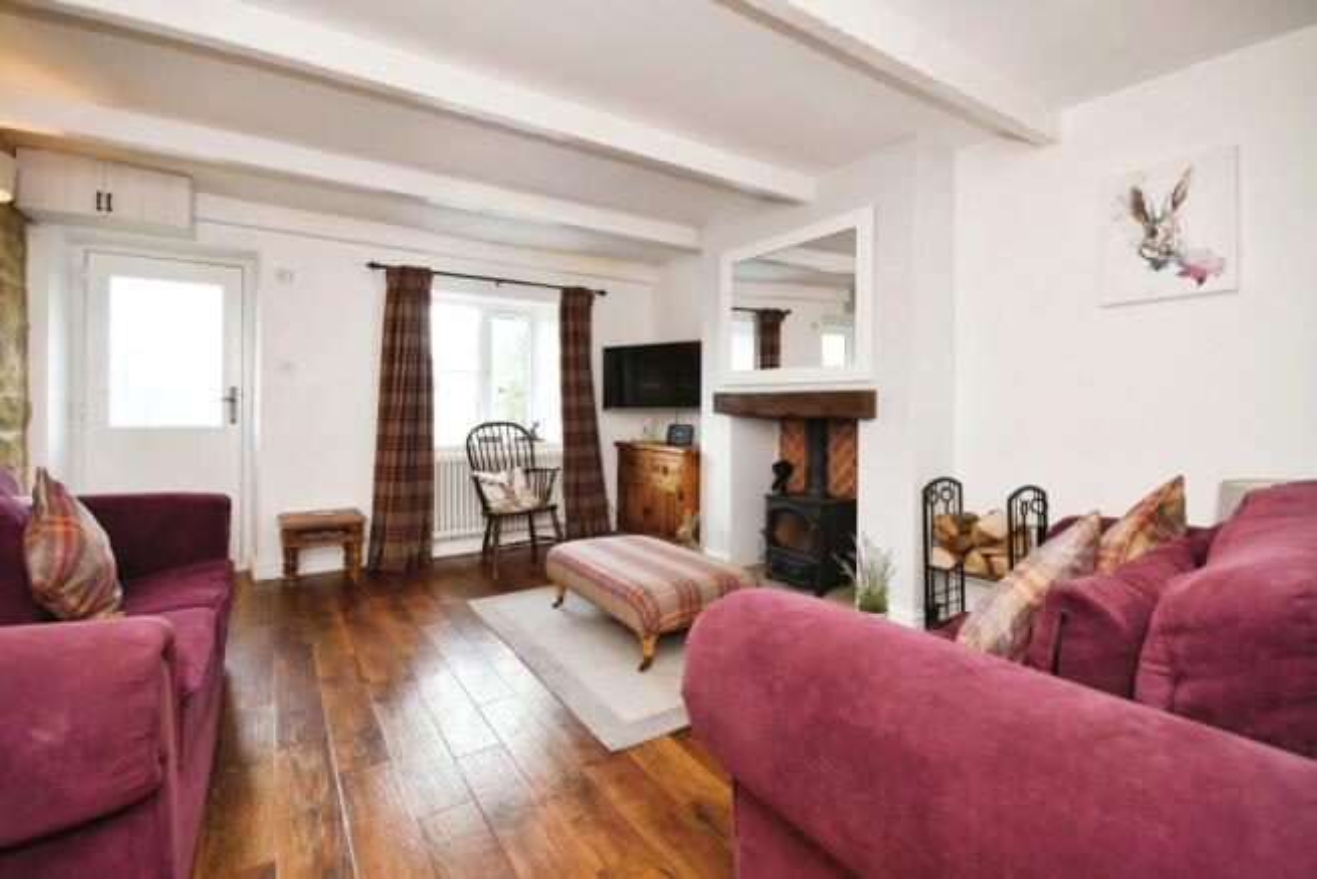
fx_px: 549
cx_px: 658
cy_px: 440
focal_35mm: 15
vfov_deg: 77.4
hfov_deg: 100.4
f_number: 8
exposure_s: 1/30
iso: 400
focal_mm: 10
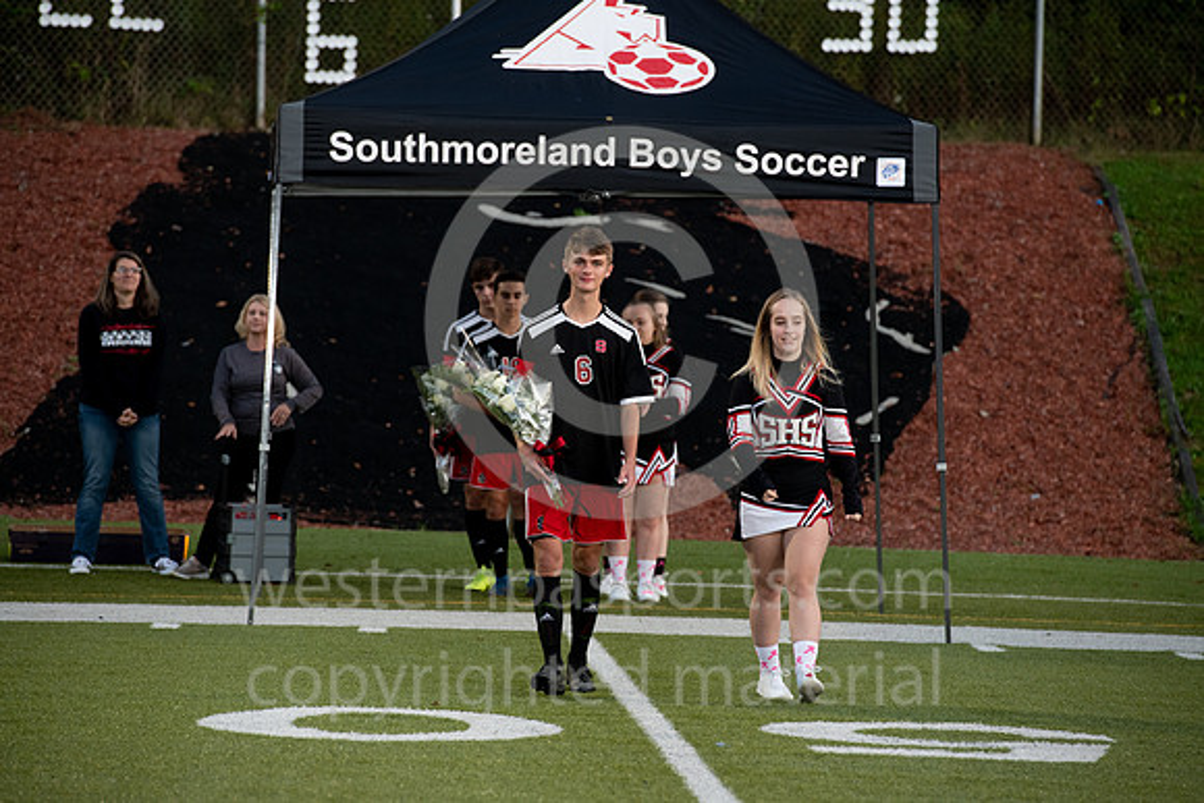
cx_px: 602
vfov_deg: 6.9
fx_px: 6690
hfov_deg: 10.3
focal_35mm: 200
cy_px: 402
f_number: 5.6
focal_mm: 200
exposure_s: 1/250
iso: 1000
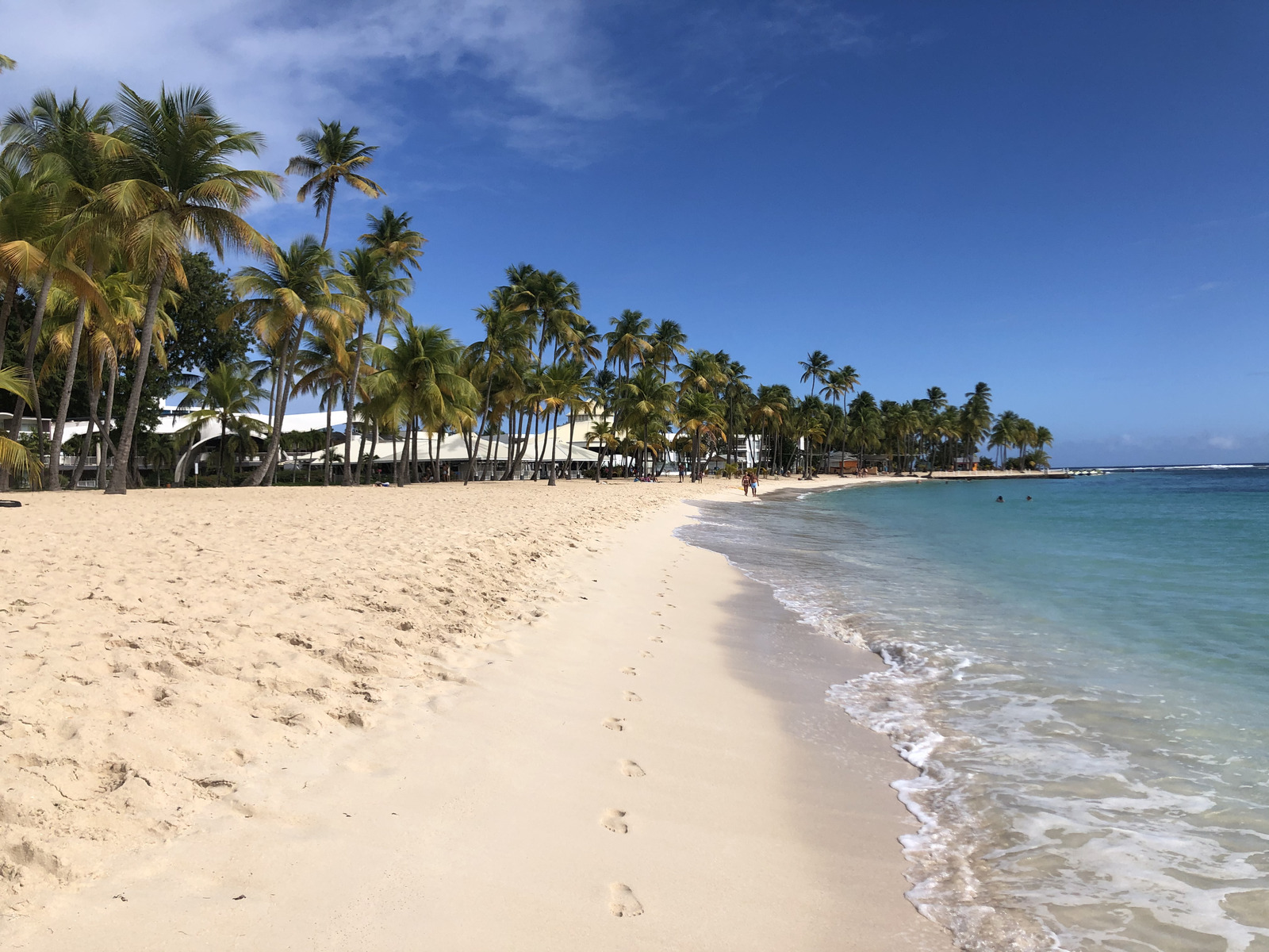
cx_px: 634
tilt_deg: +0.3
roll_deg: +2.3
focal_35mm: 28
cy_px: 476
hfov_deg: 63.4
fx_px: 1026
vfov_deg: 49.7
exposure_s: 1/3690
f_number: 1.8
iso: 20
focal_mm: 4
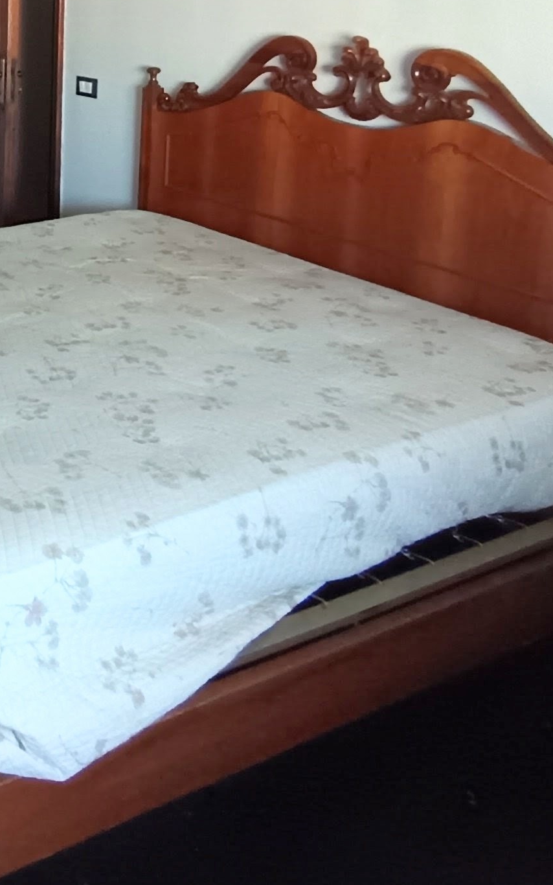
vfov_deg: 46.8
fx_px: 916
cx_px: -200
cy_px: 100
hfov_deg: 27.1
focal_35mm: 38
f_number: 2.2
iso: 586
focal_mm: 1.65
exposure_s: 1/25
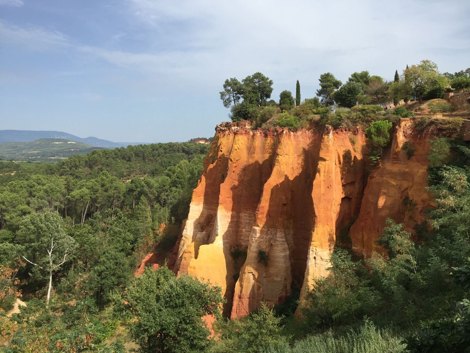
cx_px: 235
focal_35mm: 29
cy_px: 176
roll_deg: -0.1
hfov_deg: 61.7
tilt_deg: -3.1
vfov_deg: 48.2
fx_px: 394
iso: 32
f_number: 2.2
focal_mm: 4.15
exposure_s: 1/1883
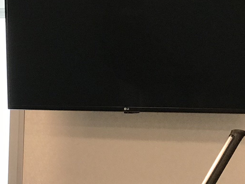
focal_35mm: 224
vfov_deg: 6.6
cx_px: -195
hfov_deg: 8.5
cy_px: 249
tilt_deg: -7.8
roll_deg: -1.3
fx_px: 1586
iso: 50
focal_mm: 6.6
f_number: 2.8
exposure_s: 1/50
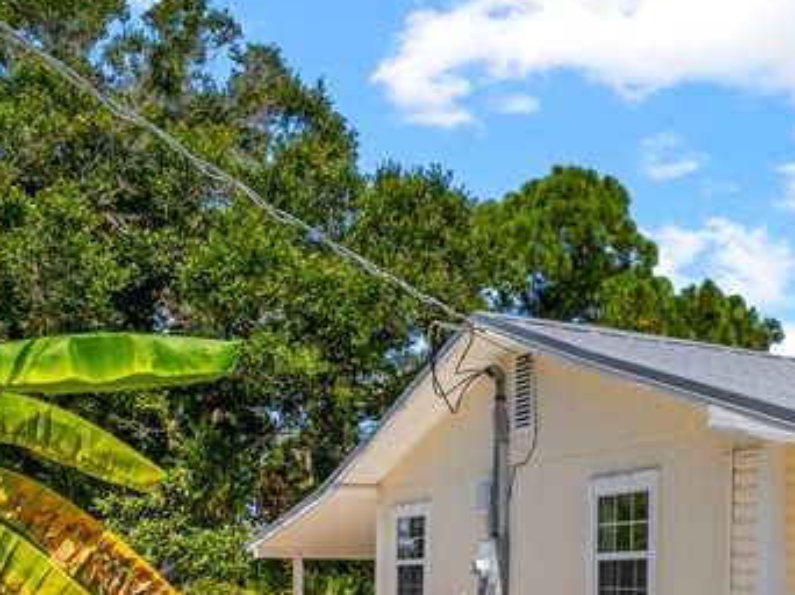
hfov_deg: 27.6
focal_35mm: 60
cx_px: 1005
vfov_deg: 23.5
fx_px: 1366
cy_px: 601
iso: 320
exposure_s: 1/800
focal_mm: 13
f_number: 10
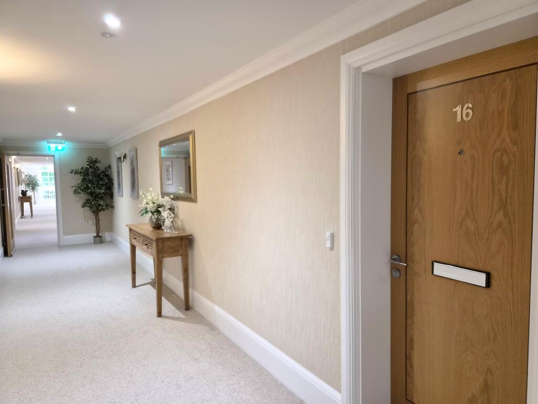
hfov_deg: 73.9
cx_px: 269
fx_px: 357
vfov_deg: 58.9
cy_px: 202
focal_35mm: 23
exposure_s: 1/100
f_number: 1.8
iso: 500
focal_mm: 5.4
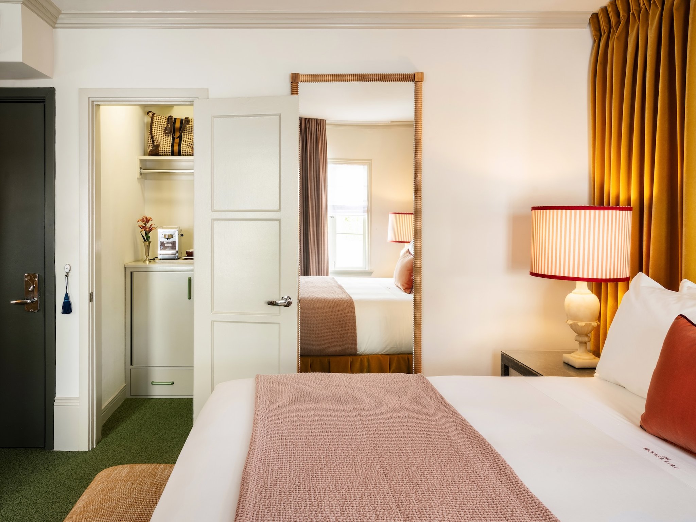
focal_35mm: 25
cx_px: 348
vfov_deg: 54.9
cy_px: 261
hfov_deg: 69.4
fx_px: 503
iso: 400
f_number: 22
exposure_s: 2.5
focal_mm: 32
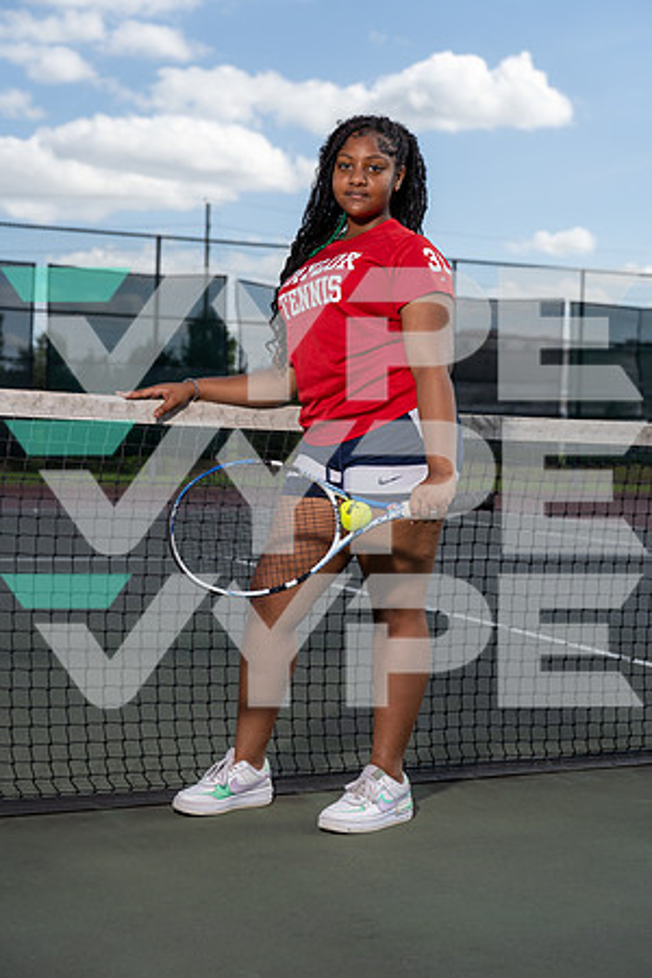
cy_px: 489
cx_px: 326
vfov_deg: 36.2
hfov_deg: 24.6
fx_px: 1494
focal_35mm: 55
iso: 100
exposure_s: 1/1250
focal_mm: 55
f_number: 4
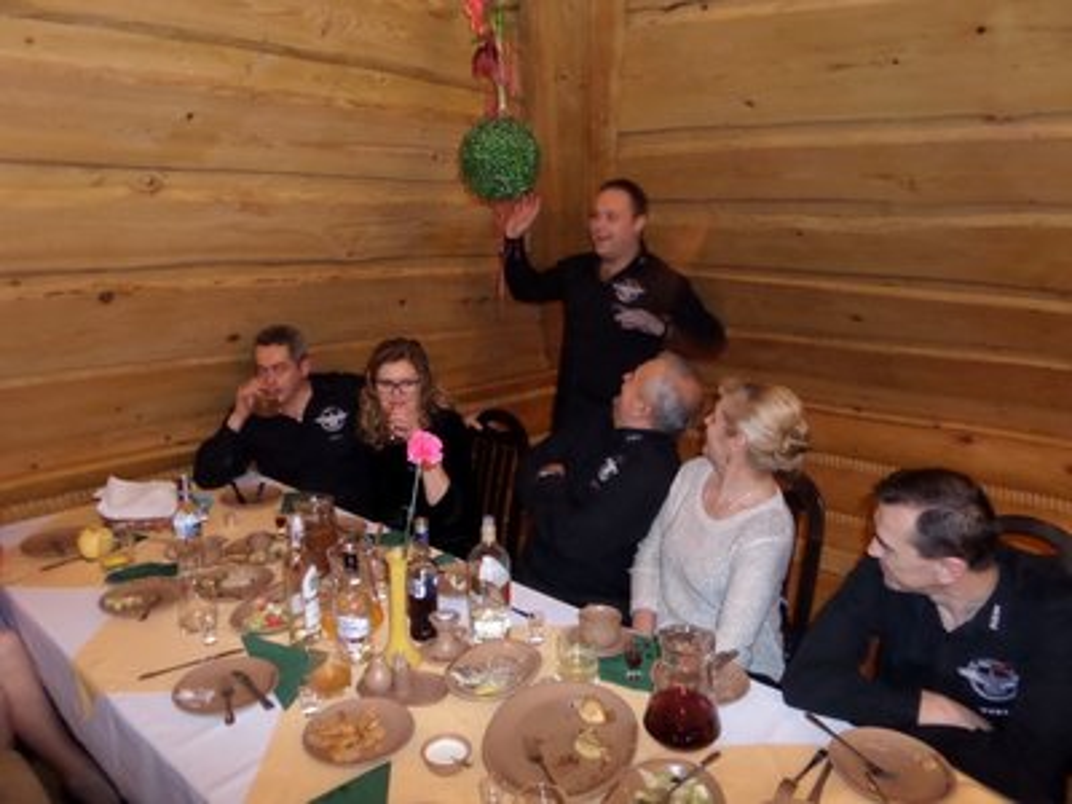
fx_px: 743
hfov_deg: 71.6
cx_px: 536
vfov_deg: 56.8
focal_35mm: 24
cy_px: 402
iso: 400
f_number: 3.2
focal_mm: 4
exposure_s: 1/8
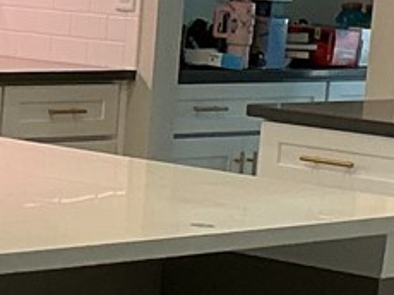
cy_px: 324
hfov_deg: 9.7
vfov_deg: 7.3
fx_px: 2297
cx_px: -53
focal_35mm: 202
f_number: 1.8
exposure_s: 1/60
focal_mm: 3
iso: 64
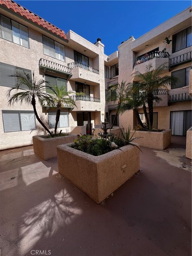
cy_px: 128
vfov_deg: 106.2
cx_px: 96
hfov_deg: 89.9
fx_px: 96
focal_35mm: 13
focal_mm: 1.57
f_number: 1.8
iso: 32
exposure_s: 1/552
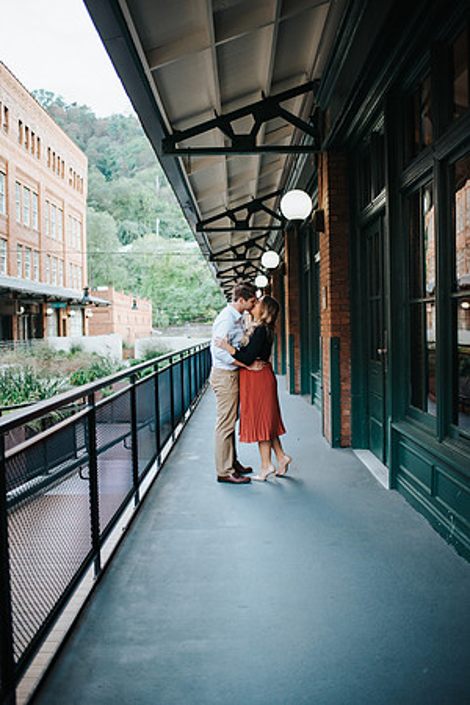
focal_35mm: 35
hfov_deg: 37.9
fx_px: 685
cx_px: 235
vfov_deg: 54.4
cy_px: 352
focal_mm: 35
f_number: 1.8
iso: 450
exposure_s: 1/500
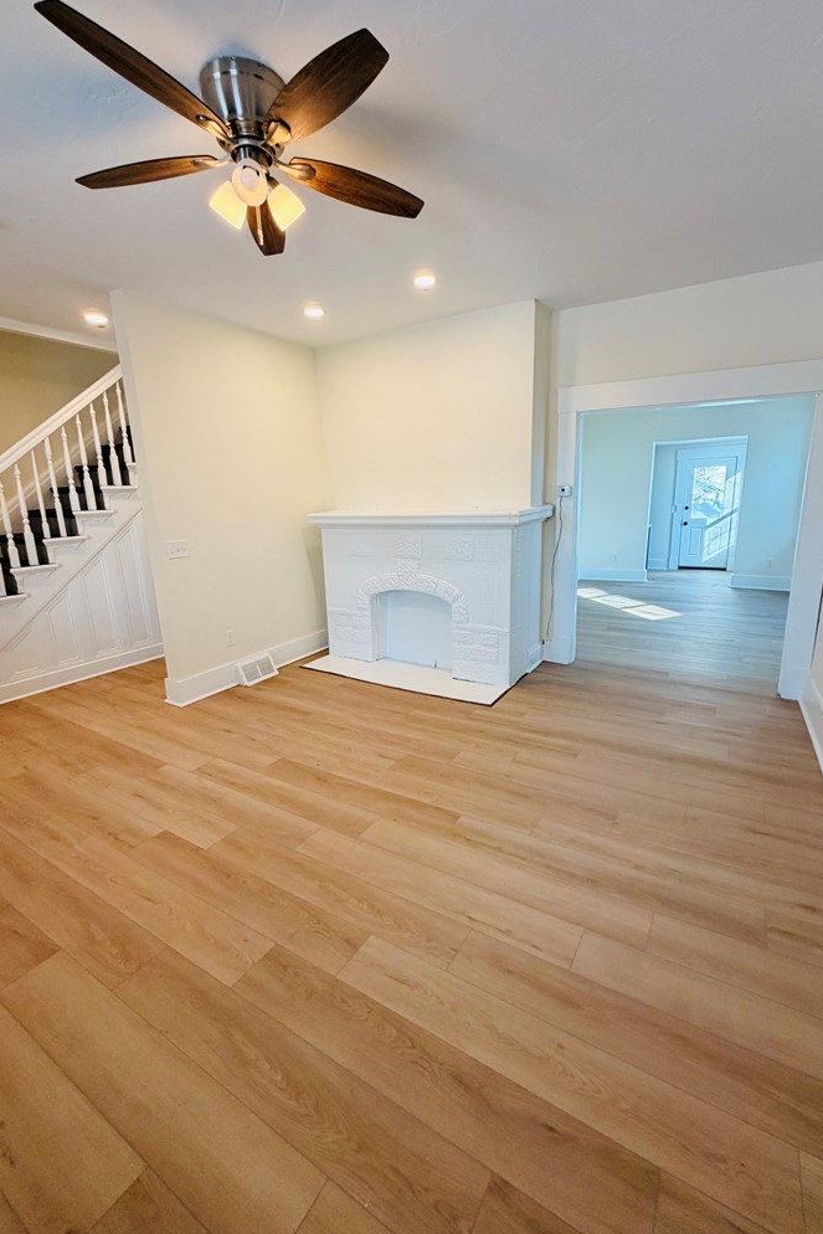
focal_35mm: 15
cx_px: 434
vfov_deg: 100.4
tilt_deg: -13.3
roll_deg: +1.6
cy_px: 621
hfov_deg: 77.3
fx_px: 514
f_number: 2.2
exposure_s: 1/120
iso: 160
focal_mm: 2.22
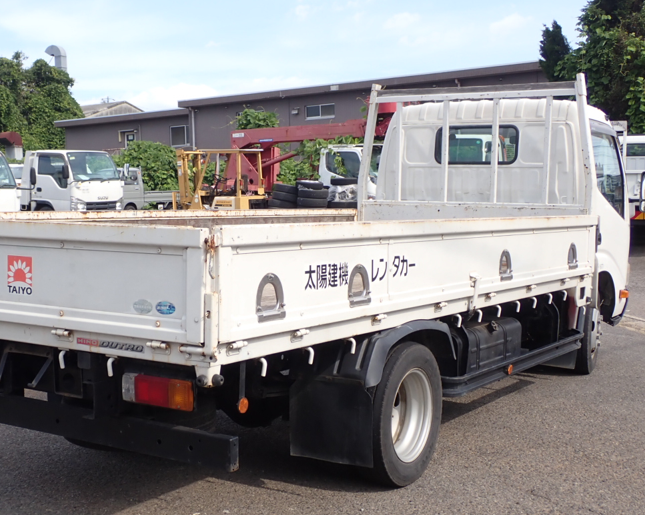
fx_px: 1011
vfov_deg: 28.6
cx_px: 241
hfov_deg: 35.2
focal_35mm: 53
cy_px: 292
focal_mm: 7.31
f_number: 4
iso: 100
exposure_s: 1/400
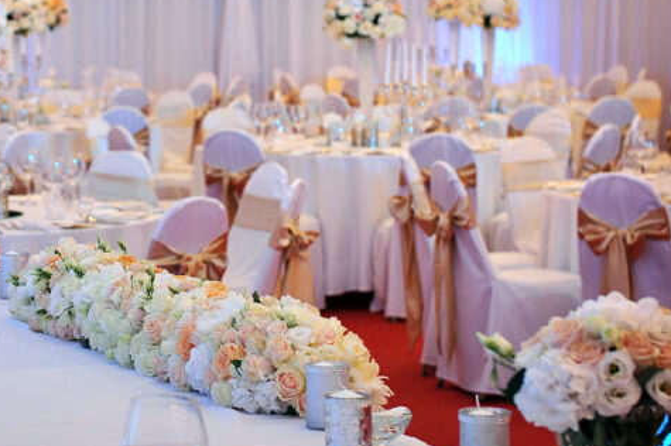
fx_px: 2812
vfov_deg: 9.1
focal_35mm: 151
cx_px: 51
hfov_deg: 13.5
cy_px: 112
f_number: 4.5
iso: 1250
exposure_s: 1/250
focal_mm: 70
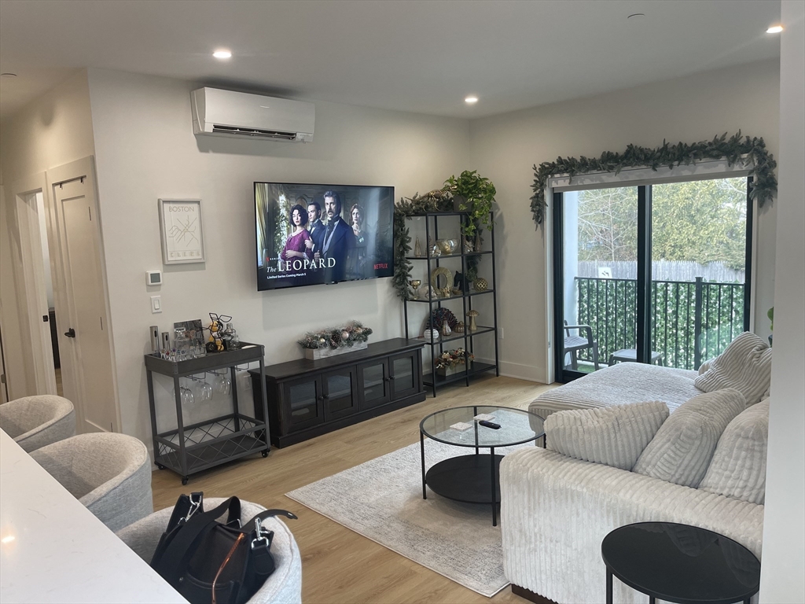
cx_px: 402
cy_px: 302
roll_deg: +2.5
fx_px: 581
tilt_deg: -5.8
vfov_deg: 54.9
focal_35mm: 25
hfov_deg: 69.4
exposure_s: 1/120
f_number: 1.6
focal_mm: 5.1
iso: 80
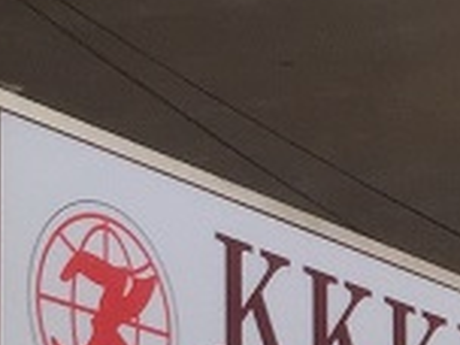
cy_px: 781
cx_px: 1041
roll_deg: +0.6
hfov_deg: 8.1
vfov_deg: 6.2
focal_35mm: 229
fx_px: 3043
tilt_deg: +3.0
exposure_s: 1/100
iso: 32
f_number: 2.2
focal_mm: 4.15
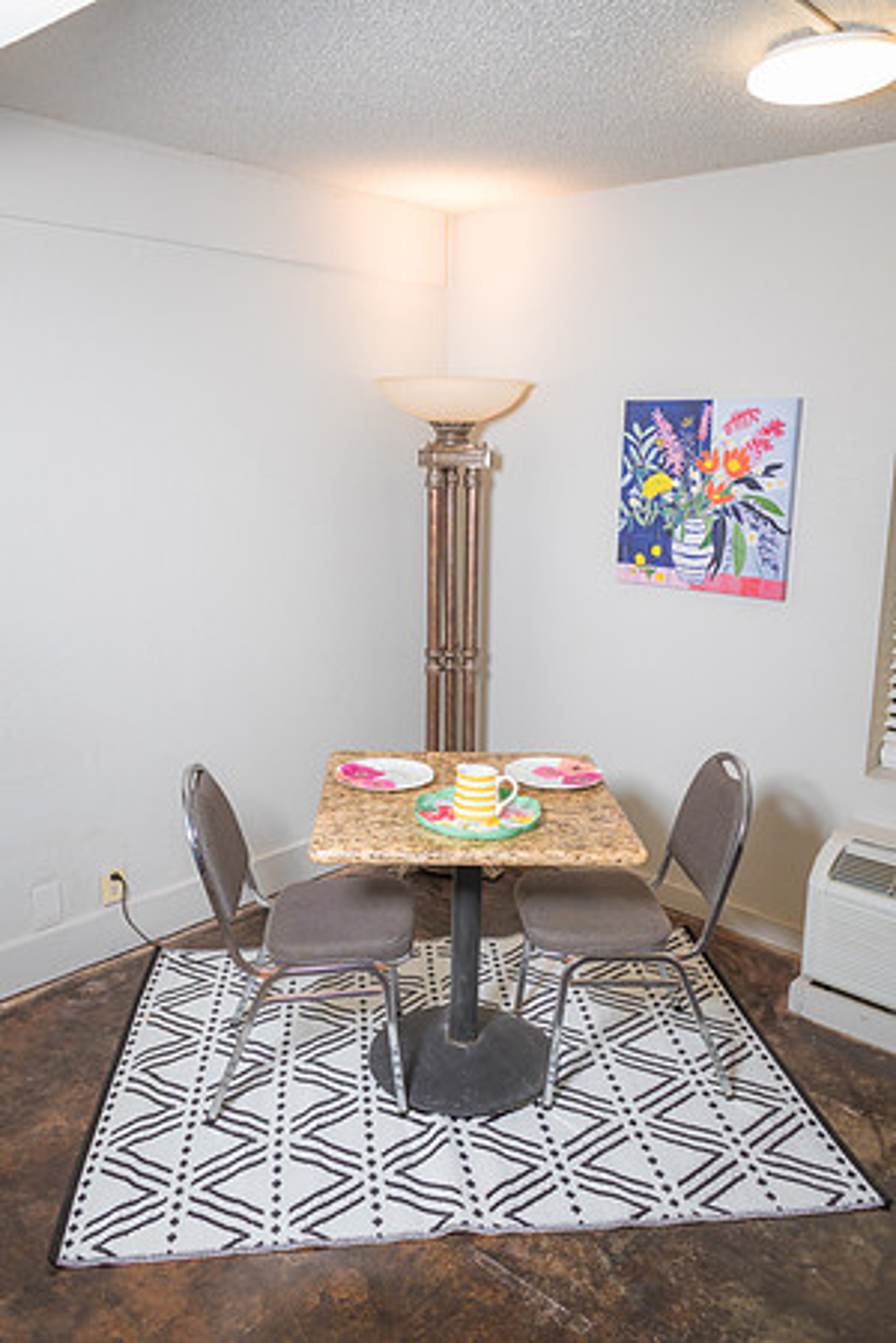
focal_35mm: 28
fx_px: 1045
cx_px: 448
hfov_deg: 46.4
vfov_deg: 65.5
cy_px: 672
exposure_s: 1/160
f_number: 8
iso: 1000
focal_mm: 28
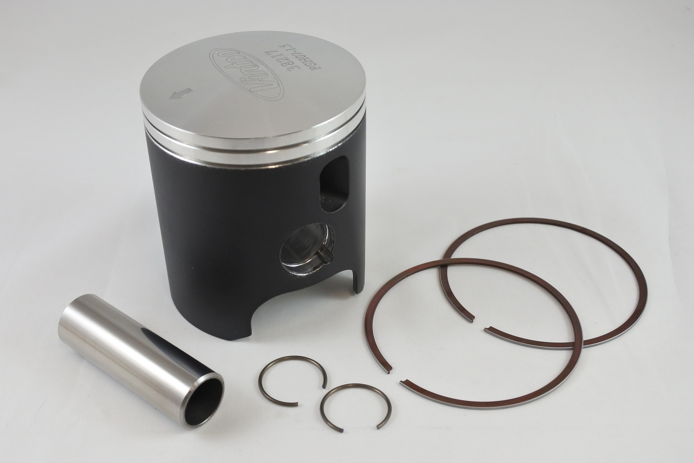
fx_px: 713
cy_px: 232
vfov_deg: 35.9
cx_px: 347
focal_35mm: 37
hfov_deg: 51.9
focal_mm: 14
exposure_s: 1/160
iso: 400
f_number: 4
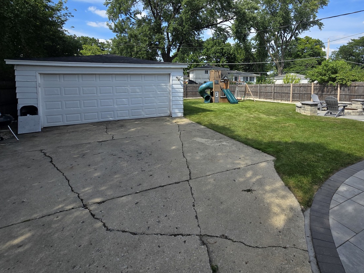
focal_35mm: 17
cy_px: 98
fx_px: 179
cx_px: 214
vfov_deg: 73.2
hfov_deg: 90.1
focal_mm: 2.2
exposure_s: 1/1636
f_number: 2.2
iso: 50
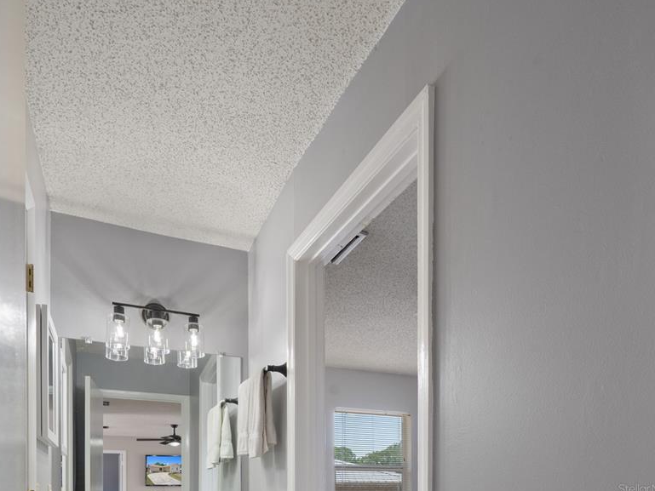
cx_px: 335
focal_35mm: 24
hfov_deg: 71.6
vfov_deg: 47.4
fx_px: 454
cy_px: 488
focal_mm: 16
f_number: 9
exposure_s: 1/2.5
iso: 320
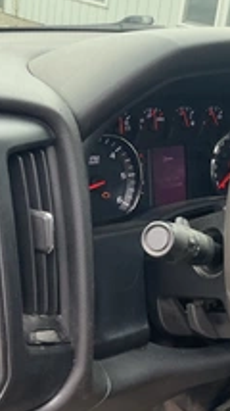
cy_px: 242
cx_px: 194
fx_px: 641
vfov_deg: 35.4
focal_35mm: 59
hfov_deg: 20.0
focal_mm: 3
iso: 64
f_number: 1.8
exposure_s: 1/122
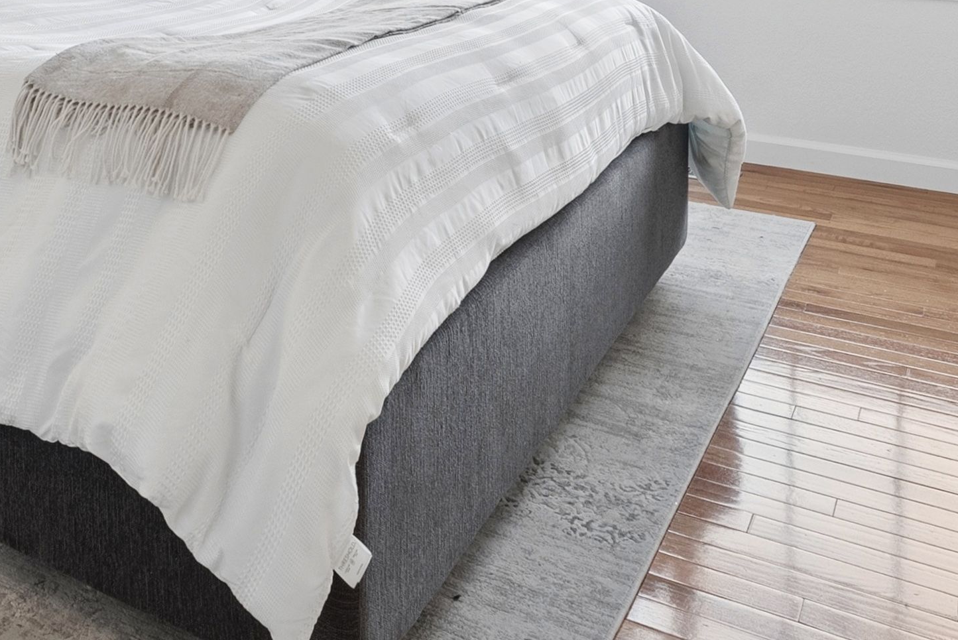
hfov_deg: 42.4
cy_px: -151
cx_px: 182
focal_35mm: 44
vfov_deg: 26.7
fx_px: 1171
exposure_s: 1/40
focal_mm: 15
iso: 640
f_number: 9
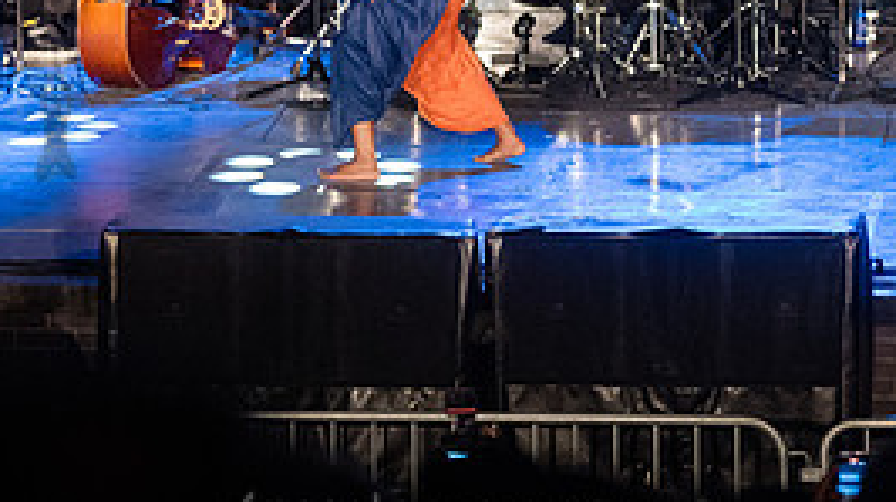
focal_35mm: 357
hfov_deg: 6.1
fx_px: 8473
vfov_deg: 3.4
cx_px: 488
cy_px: -42
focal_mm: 155
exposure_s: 1/800
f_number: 4.5
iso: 6400
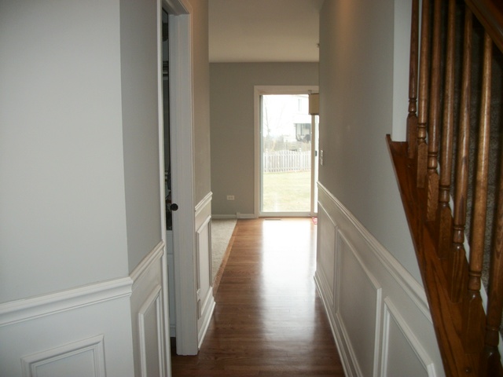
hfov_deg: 56.8
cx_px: 252
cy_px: 188
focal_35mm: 32
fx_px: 465
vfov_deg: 44.2
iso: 80
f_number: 2.9
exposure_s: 1/50
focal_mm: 5.7
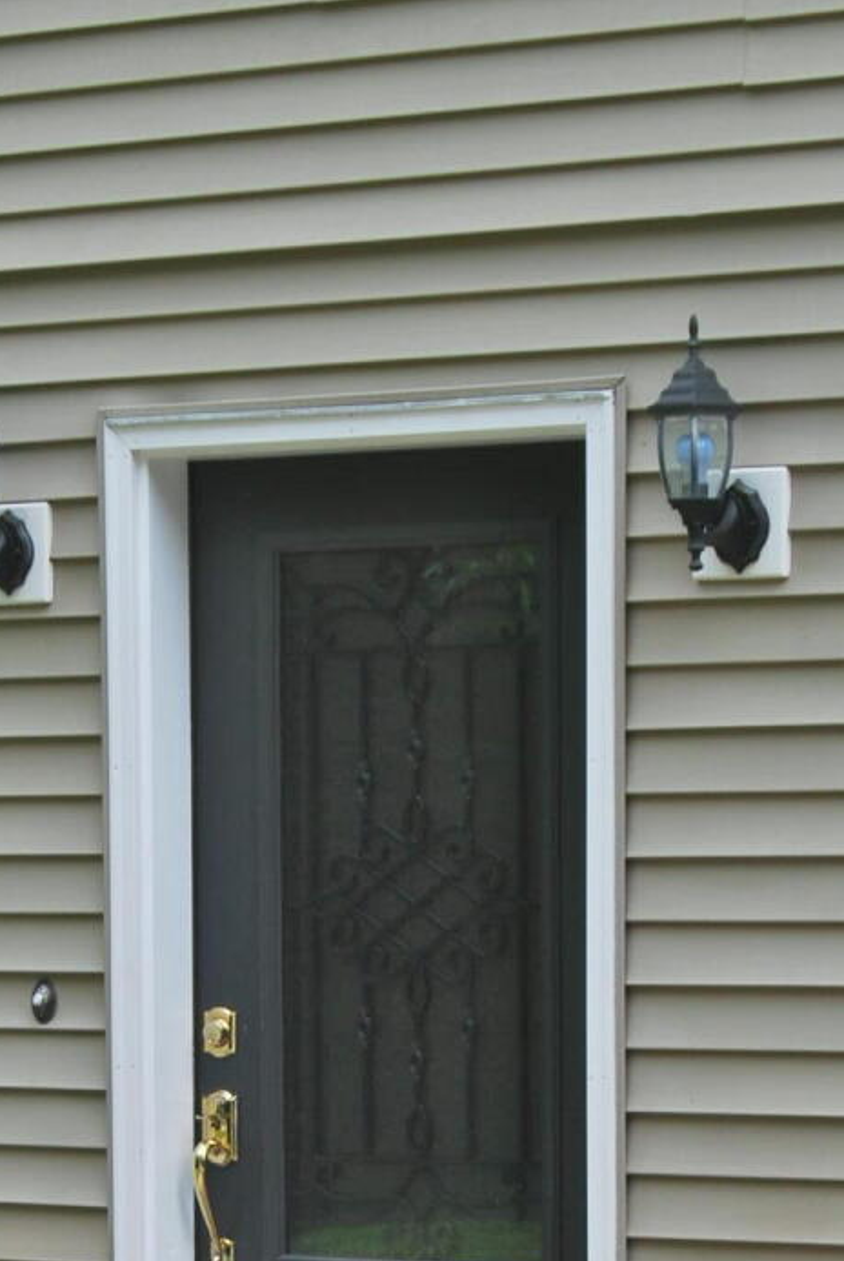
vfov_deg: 13.3
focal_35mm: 151
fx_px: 5309
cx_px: 304
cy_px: 1294
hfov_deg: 9.1
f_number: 7.1
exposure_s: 1/200
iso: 100
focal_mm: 35
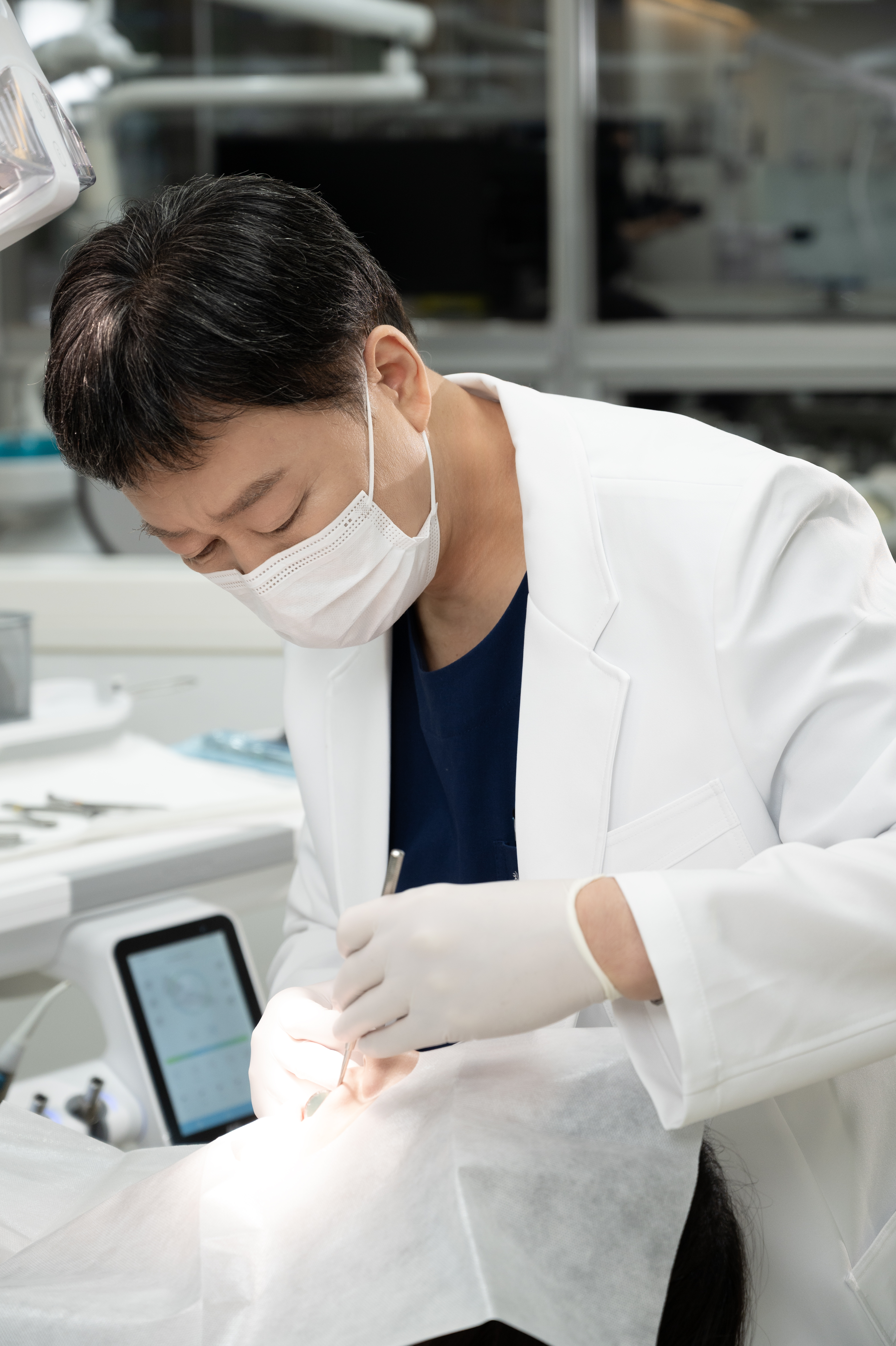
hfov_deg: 19.4
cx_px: 448
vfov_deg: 28.9
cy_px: 673
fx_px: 2617
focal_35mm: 70
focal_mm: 70
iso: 500
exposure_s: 1/200
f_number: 4.5
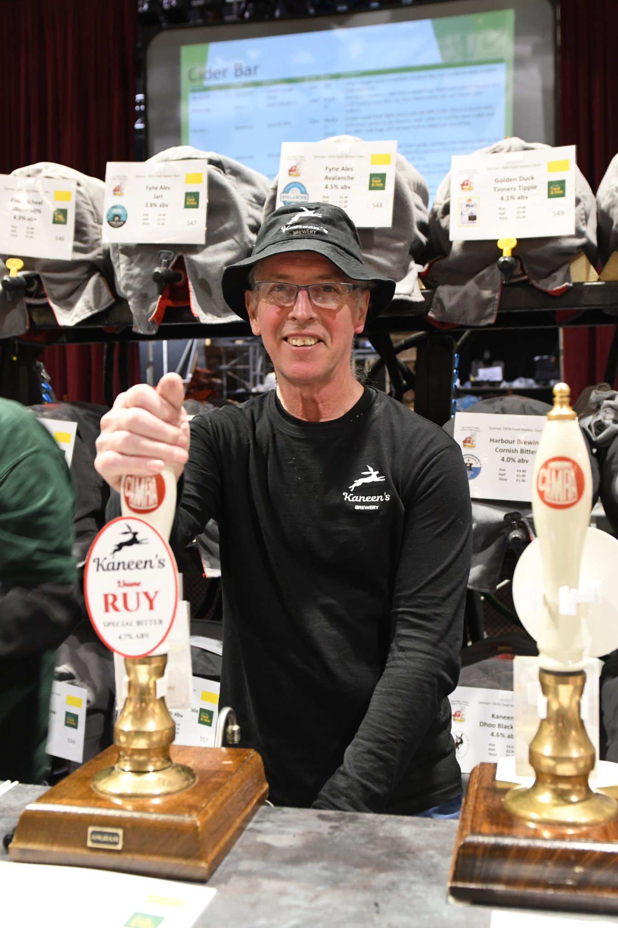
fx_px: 927
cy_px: 464
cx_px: 309
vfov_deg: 53.1
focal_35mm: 36
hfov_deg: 36.9
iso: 2000
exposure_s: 1/25
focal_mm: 24
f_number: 3.5
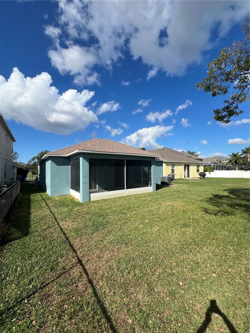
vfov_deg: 106.2
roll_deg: +0.6
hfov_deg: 89.9
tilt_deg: +1.4
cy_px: 166
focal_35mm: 13
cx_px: 125
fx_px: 125
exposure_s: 1/2053
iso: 32
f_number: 1.8
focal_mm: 1.57
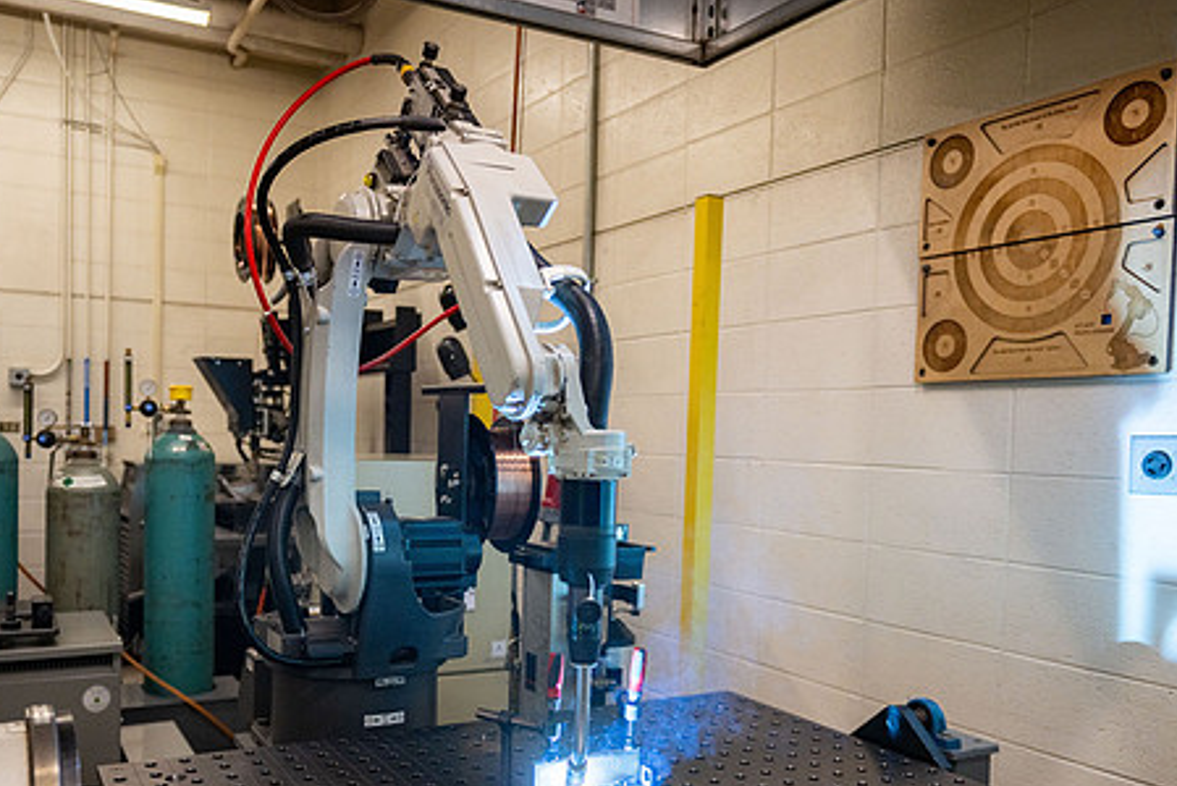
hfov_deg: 60.0
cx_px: 511
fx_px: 1014
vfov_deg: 42.1
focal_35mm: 31
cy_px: 478
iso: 500
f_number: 2.8
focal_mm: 24
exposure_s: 1/1600
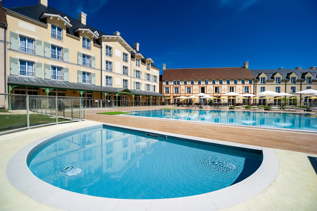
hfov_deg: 104.3
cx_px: 158
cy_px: 106
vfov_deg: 81.1
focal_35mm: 14
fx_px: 123
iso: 100
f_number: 4
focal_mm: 14
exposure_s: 1/2500
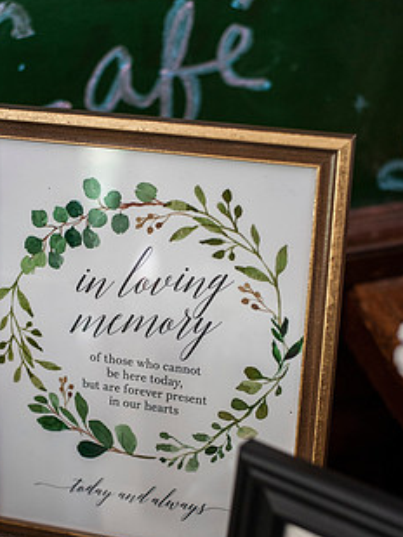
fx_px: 1086
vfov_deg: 27.7
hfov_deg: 21.0
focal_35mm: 70
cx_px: 166
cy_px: 323
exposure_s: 1/125
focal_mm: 50
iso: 1600
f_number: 2.8
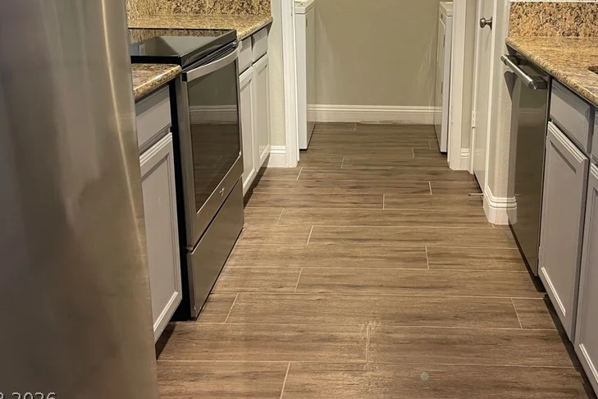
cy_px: 98
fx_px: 631
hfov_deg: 50.0
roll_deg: -0.2
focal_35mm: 38
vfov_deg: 34.3
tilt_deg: -14.2
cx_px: 387
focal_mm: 5.1
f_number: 1.6
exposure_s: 1/60
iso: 160
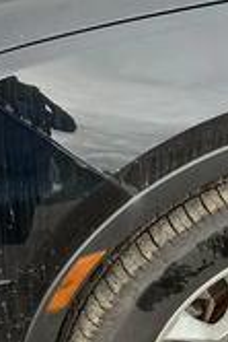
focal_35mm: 70
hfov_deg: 19.2
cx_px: 201
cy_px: 194
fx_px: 664
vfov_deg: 28.8
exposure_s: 1/211
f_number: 1.8
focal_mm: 3
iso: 20
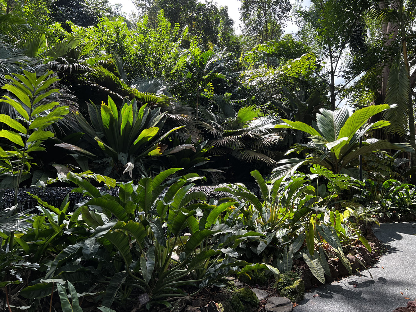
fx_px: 324
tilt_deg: +2.9
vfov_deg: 51.4
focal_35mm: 27
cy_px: 155
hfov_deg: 65.3
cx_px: 212
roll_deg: -0.5
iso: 50
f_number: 1.5
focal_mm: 5.7
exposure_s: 1/407
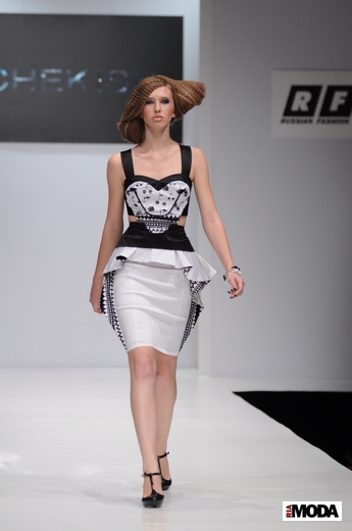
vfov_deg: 10.2
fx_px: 2980
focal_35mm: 202
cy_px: 266
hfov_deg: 6.8
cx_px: 176
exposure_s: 1/320
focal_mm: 135
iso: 800
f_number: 3.2
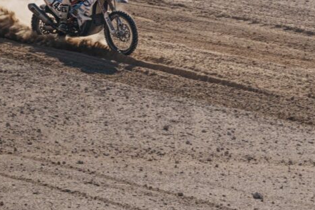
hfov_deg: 1.5
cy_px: -31
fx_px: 11995
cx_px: 242
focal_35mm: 1371
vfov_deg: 1.0
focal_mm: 400
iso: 200
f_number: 5.6
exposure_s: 1/3200
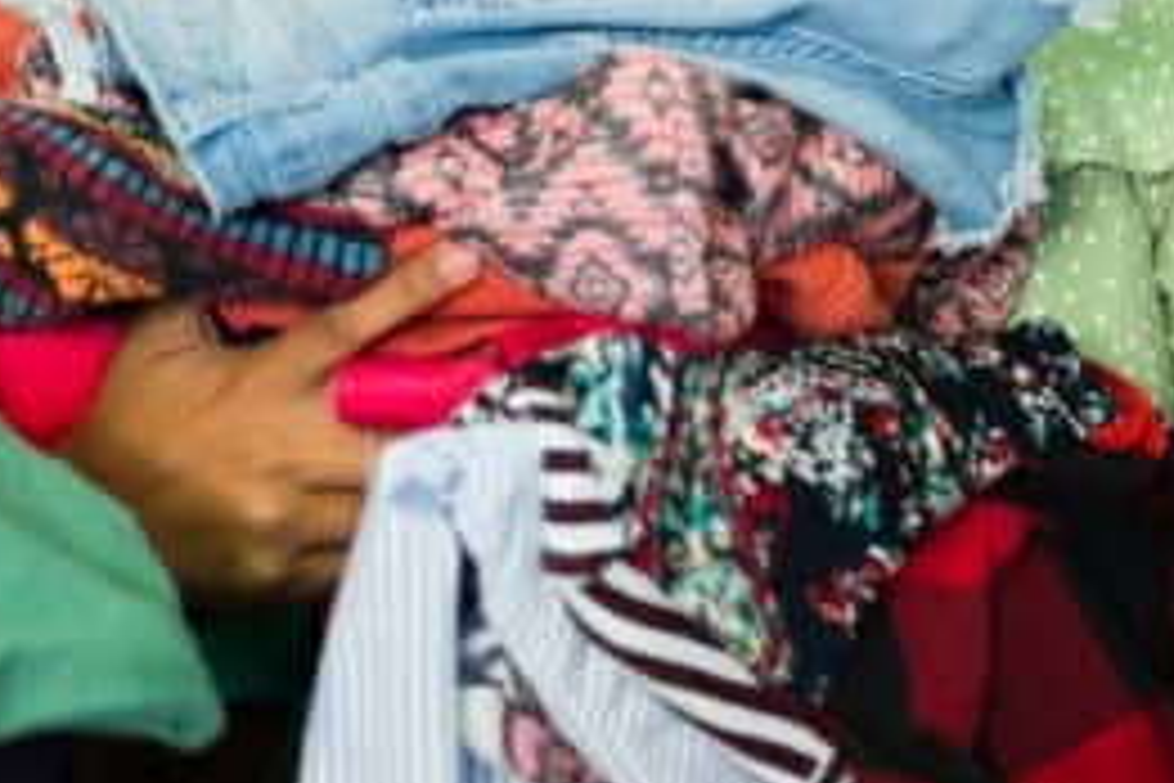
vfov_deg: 13.2
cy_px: 99
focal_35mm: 103
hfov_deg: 19.3
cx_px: 0
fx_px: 3359
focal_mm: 35
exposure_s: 1/160
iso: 160
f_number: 1.8
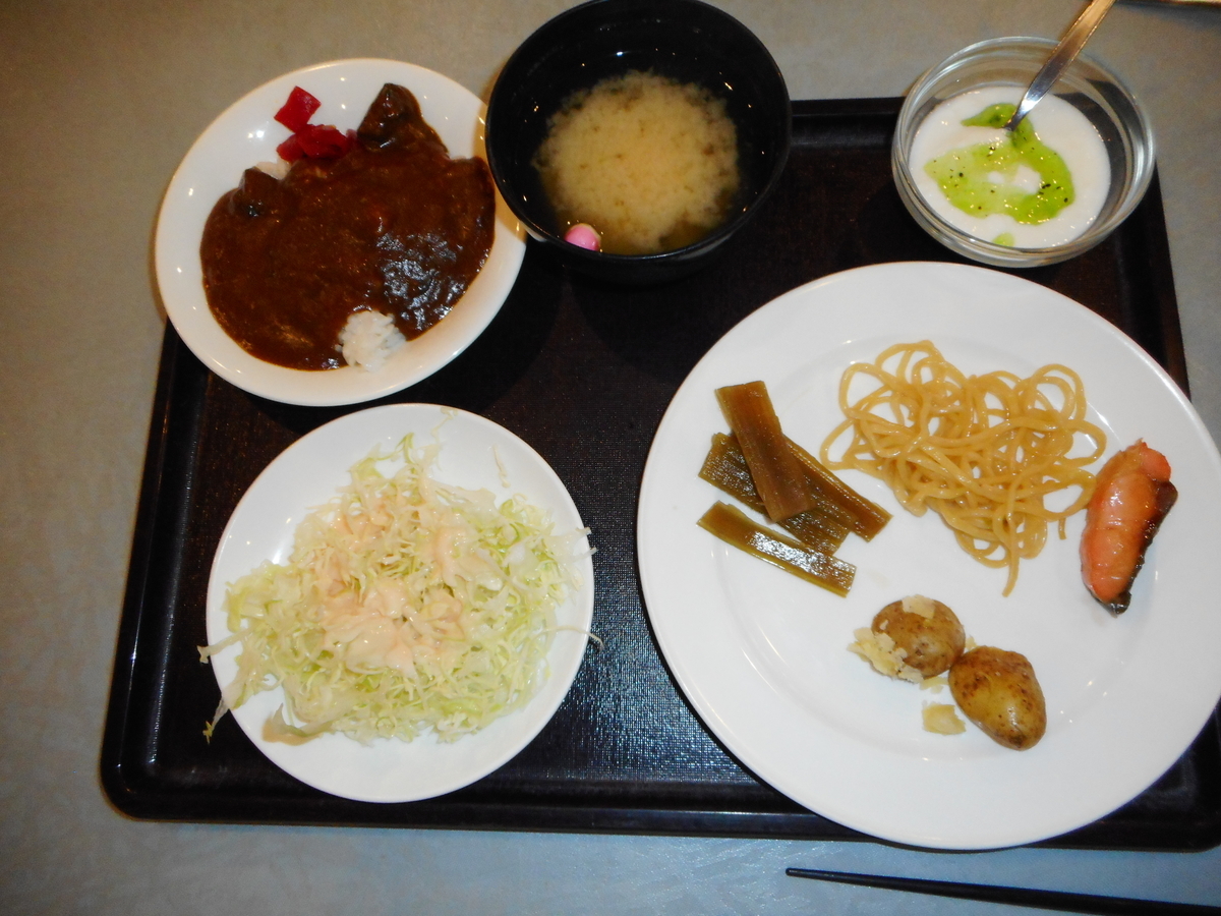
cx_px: 610
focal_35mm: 25
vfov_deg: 54.9
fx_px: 882
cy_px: 458
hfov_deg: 69.4
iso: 400
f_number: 3.7
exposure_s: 1/25
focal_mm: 4.5
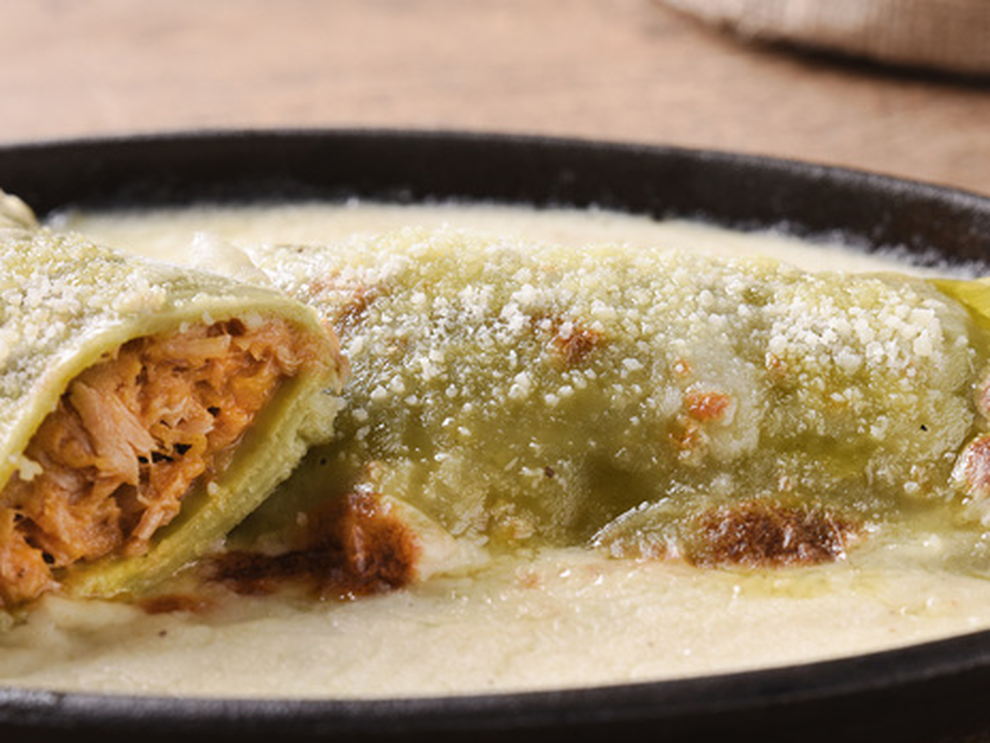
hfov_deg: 16.9
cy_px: 468
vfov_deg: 12.8
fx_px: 3318
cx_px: 644
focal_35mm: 116
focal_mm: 70
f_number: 10
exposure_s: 1/125
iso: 160
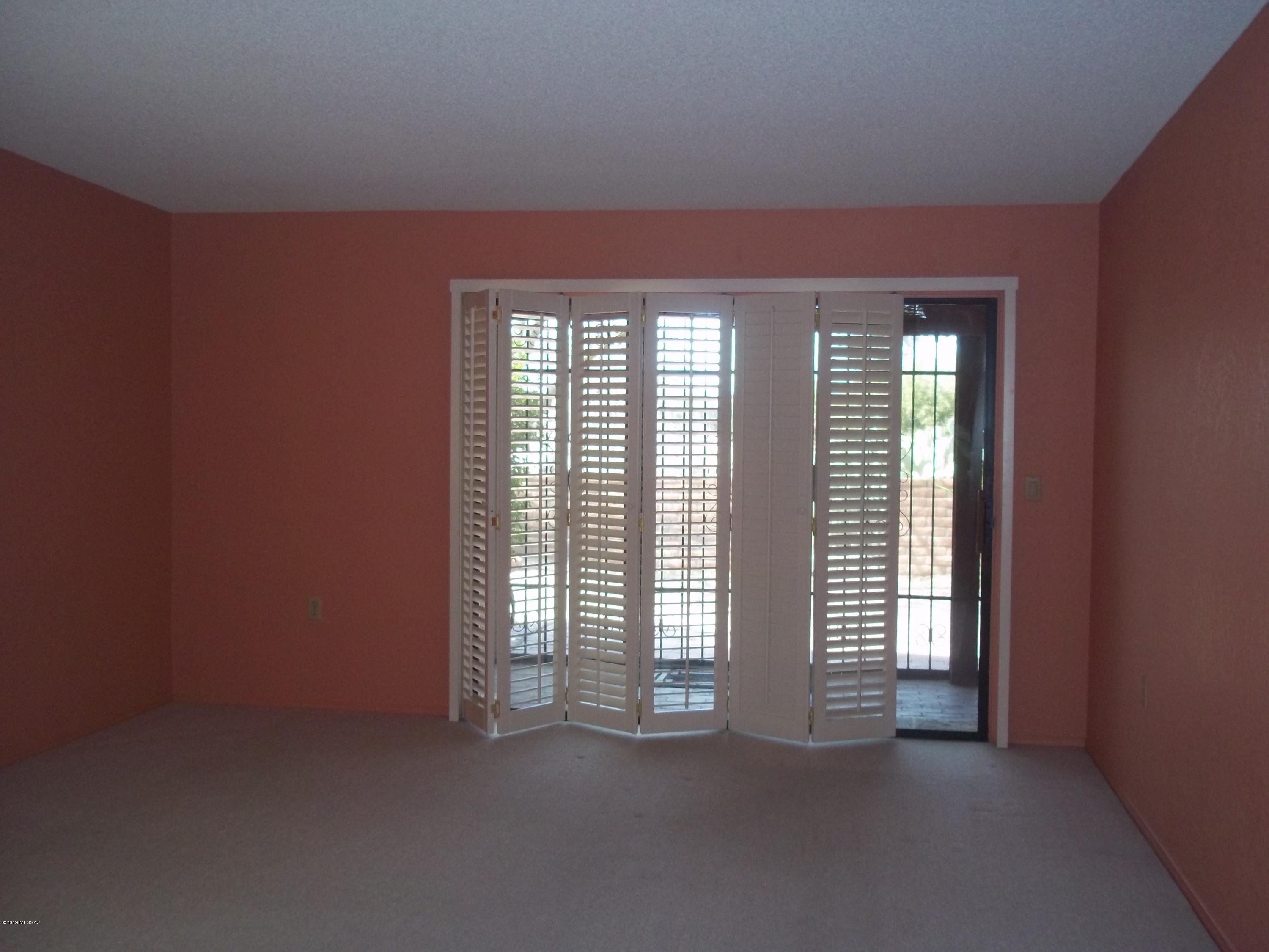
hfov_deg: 51.4
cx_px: 634
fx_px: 1320
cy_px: 476
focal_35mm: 36
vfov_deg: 39.7
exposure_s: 1/30
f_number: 3.1
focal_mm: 6.5
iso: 160
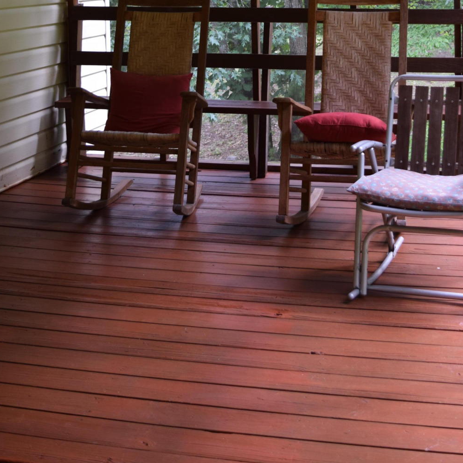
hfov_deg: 26.9
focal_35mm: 64
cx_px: 259
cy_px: 3
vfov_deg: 25.6
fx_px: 966
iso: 400
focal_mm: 25
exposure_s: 1/80
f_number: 4.5
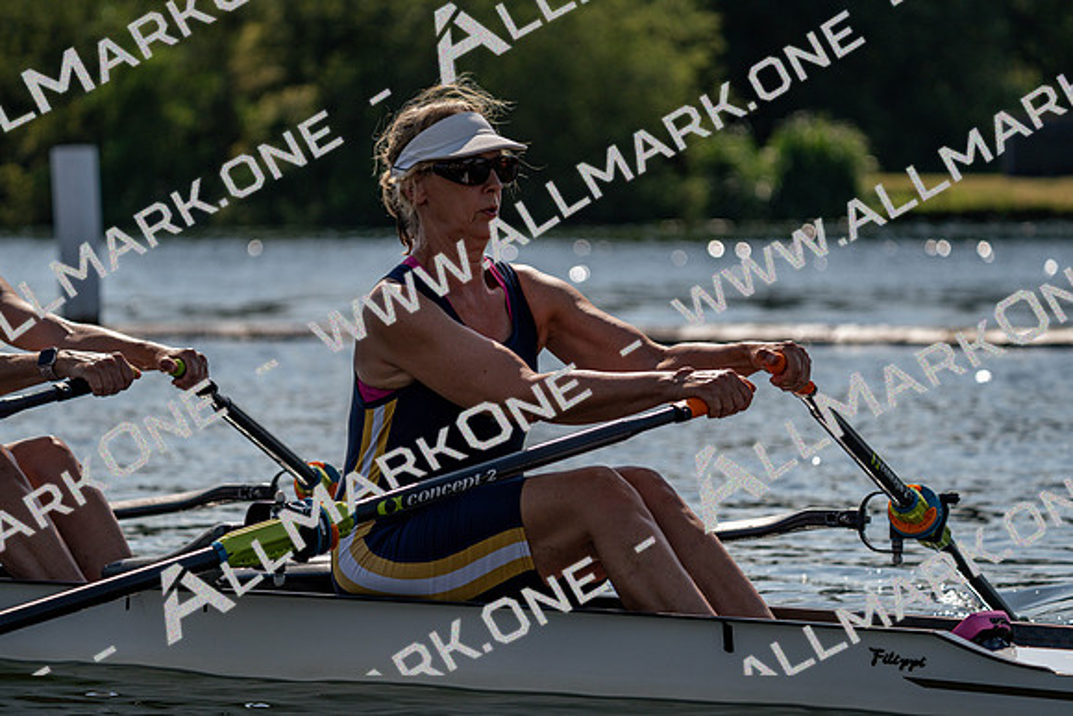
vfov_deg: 6.9
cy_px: 358
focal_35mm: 200
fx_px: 5962
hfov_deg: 10.3
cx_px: 536
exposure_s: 1/1600
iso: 100
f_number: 5.6
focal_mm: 200
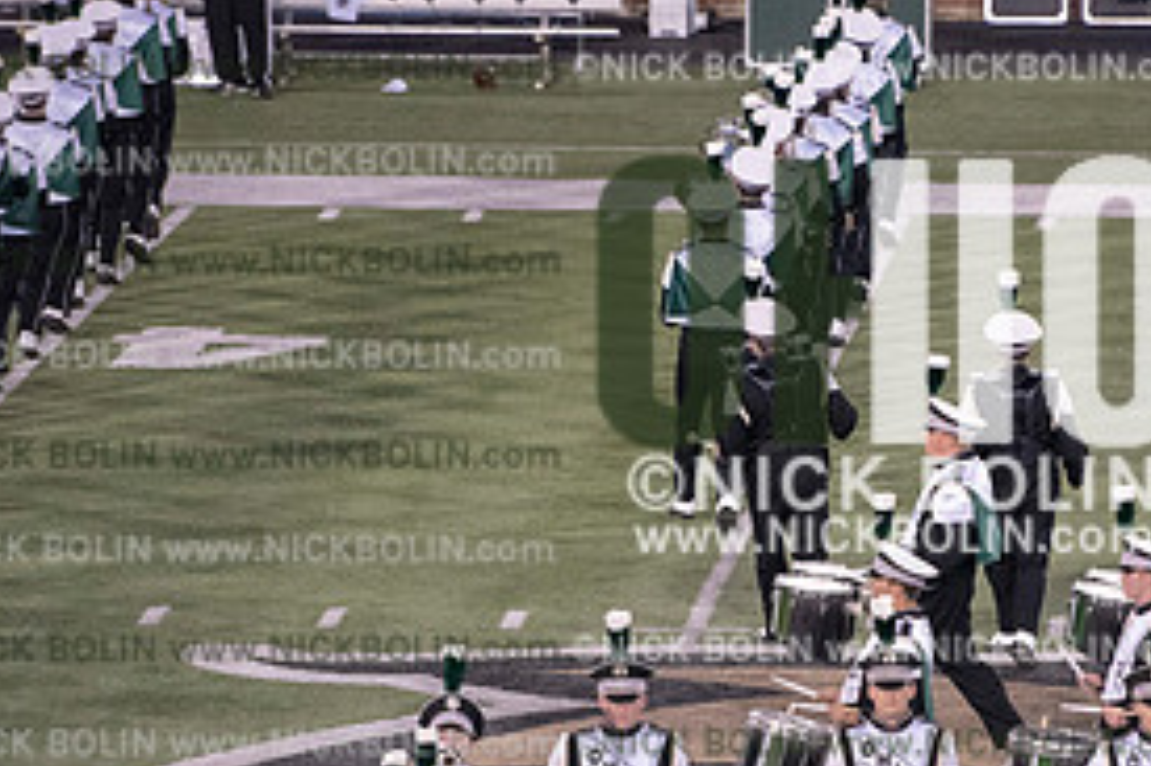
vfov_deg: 3.3
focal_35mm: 422
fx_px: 13484
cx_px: 892
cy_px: 358
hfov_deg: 4.9
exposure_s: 1/1250
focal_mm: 200
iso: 5000
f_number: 3.2
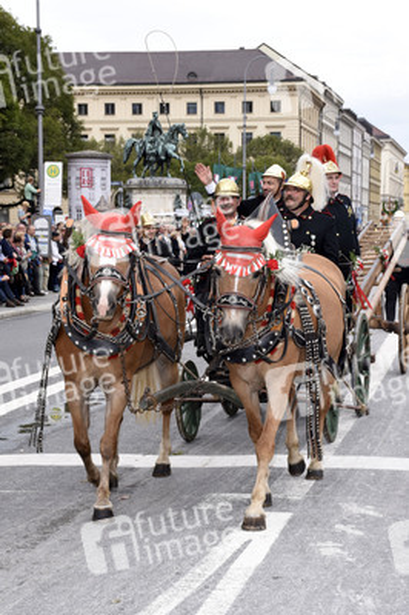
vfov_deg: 27.0
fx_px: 1280
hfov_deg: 18.2
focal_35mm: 75
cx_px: 204
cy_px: 308
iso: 320
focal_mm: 50
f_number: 9
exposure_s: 1/160
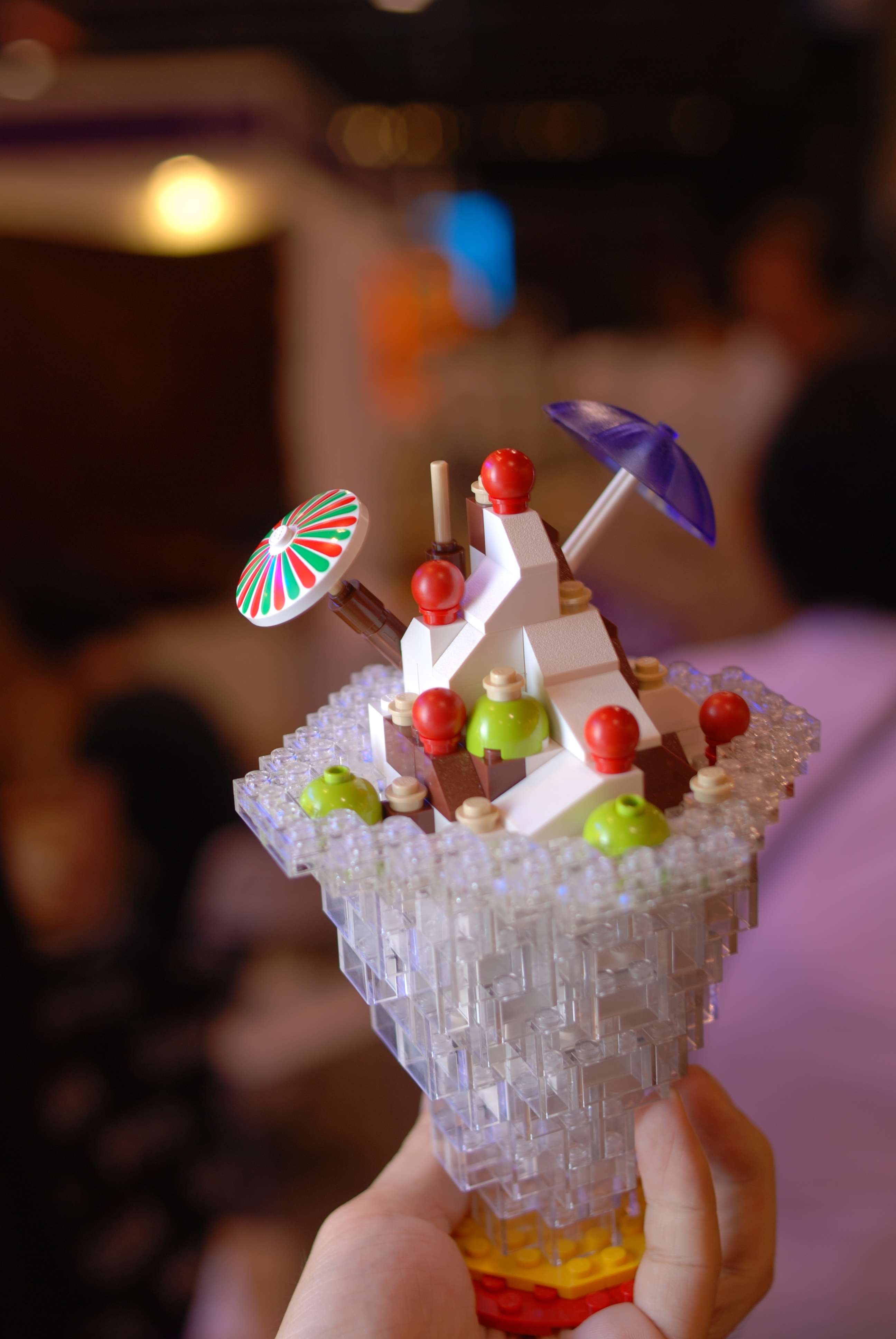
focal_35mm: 52
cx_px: 448
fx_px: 1954
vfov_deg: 37.8
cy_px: 670
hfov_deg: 25.8
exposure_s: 1/30
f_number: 3.2
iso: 100
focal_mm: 35
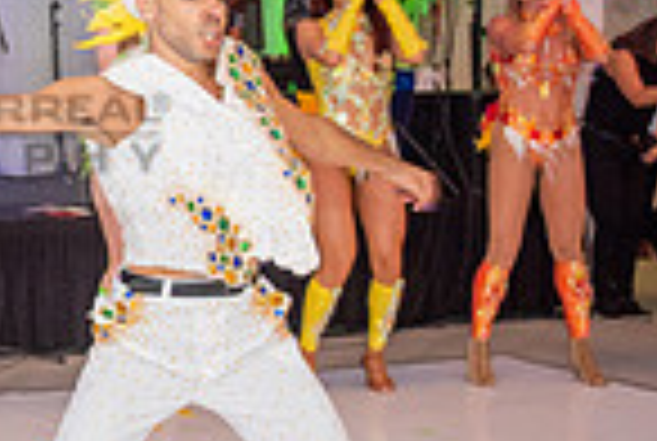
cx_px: -180
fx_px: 2103
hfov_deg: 16.8
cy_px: 97
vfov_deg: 11.9
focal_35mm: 115
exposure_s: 1/160
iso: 1000
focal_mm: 29
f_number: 2.8
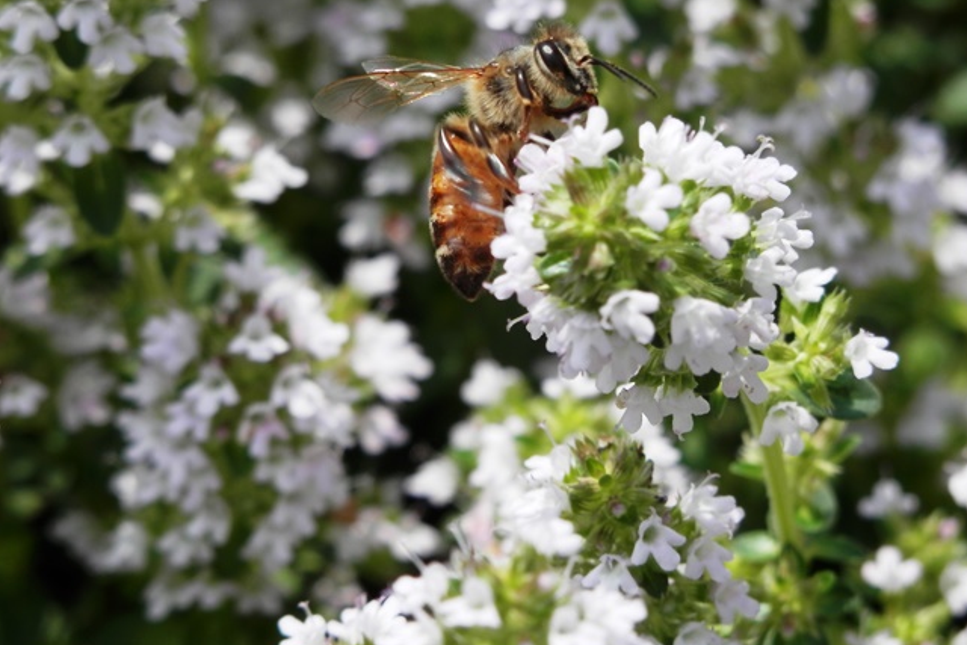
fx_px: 6958
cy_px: 301
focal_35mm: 259
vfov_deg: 5.3
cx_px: 484
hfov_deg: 7.9
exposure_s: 1/250
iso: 80
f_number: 6.2
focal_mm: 44.4
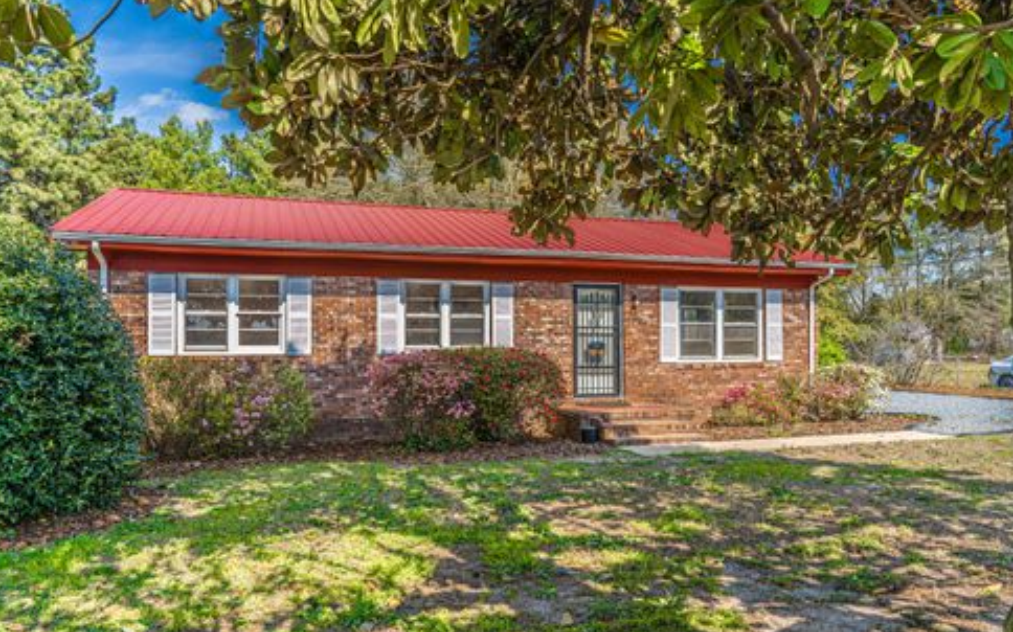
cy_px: 336
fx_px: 717
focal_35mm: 26
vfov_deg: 47.5
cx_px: 511
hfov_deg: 70.4
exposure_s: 1/400
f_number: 5.6
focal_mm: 24
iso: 100
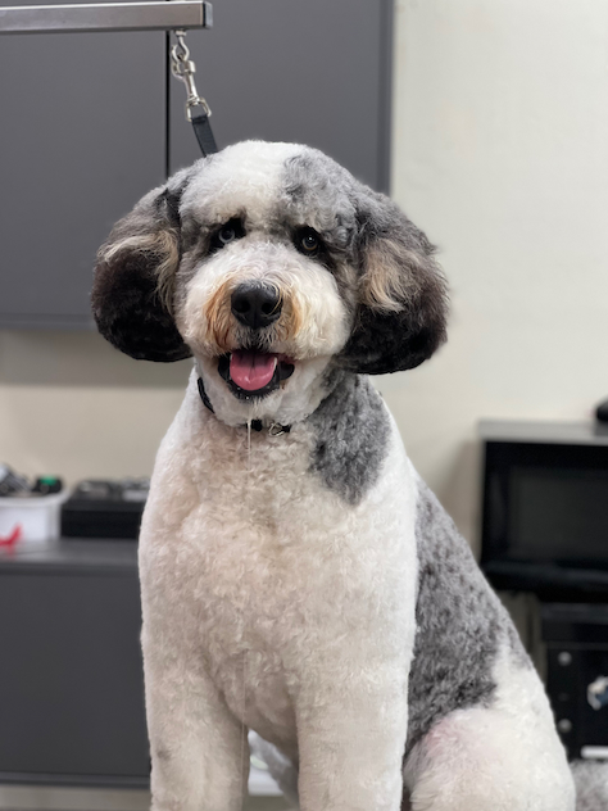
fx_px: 1827
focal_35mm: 78
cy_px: 404
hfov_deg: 18.9
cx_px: 307
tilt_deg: -5.0
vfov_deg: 25.0
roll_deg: -1.4
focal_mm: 9
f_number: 2.8
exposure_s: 1/40
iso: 125
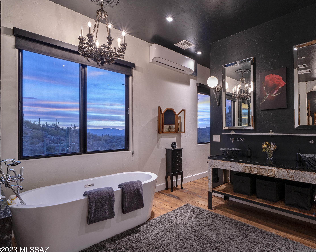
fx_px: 178
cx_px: 194
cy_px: 129
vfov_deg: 70.8
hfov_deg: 82.0
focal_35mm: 19
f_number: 11
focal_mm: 16
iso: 200
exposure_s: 1
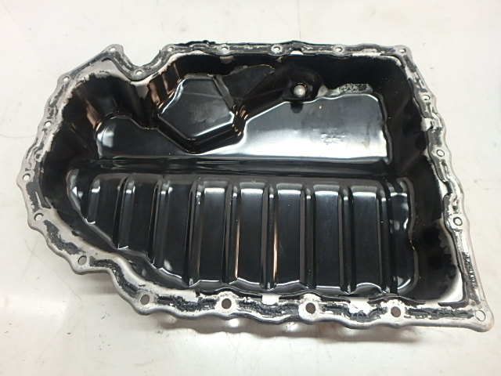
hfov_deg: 79.0
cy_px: 188
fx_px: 304
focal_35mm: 21
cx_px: 250
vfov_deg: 63.4
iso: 400
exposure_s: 1/30
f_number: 3.5
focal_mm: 3.7
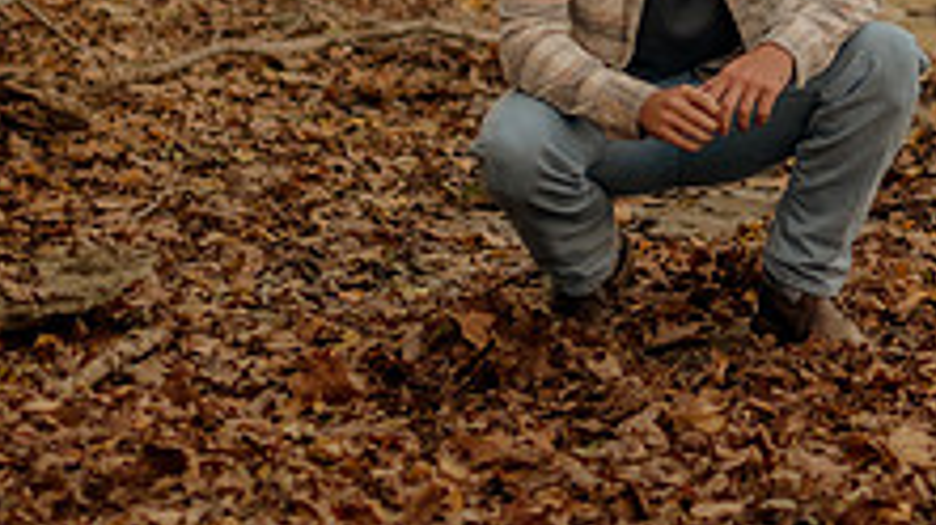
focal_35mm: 206
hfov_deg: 10.4
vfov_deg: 5.9
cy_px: 38
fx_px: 5110
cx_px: 682
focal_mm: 50
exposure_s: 1/320
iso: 200
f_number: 1.4
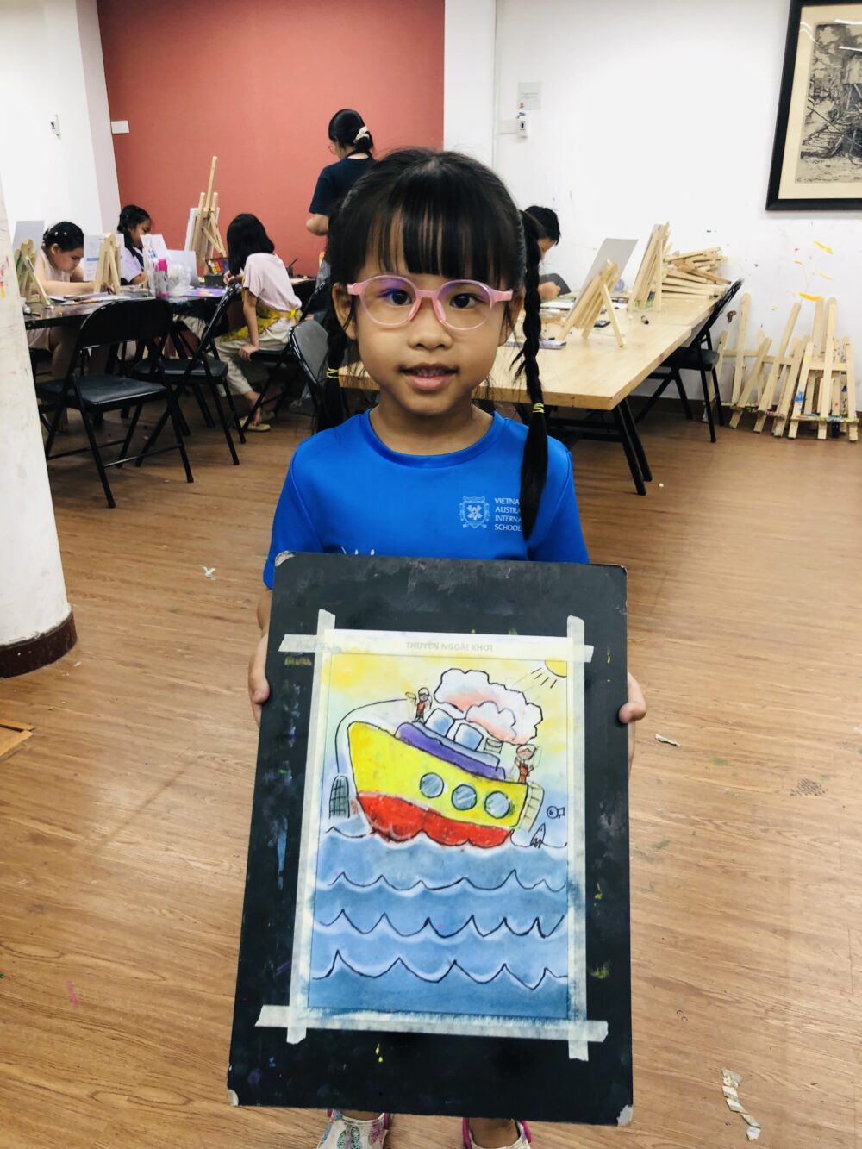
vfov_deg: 63.4
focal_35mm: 28
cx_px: 431
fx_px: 930
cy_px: 574
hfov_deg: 49.8
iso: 20
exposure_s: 1/33
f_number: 1.8
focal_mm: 4
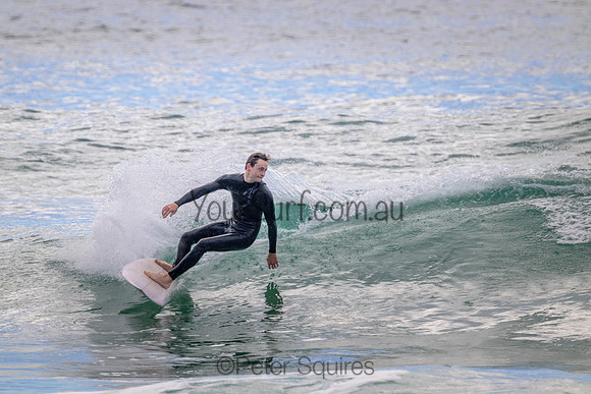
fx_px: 13136
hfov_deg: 2.6
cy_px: 197
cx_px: 296
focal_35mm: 800
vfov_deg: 1.7
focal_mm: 800
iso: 1600
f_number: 13
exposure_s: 1/2000
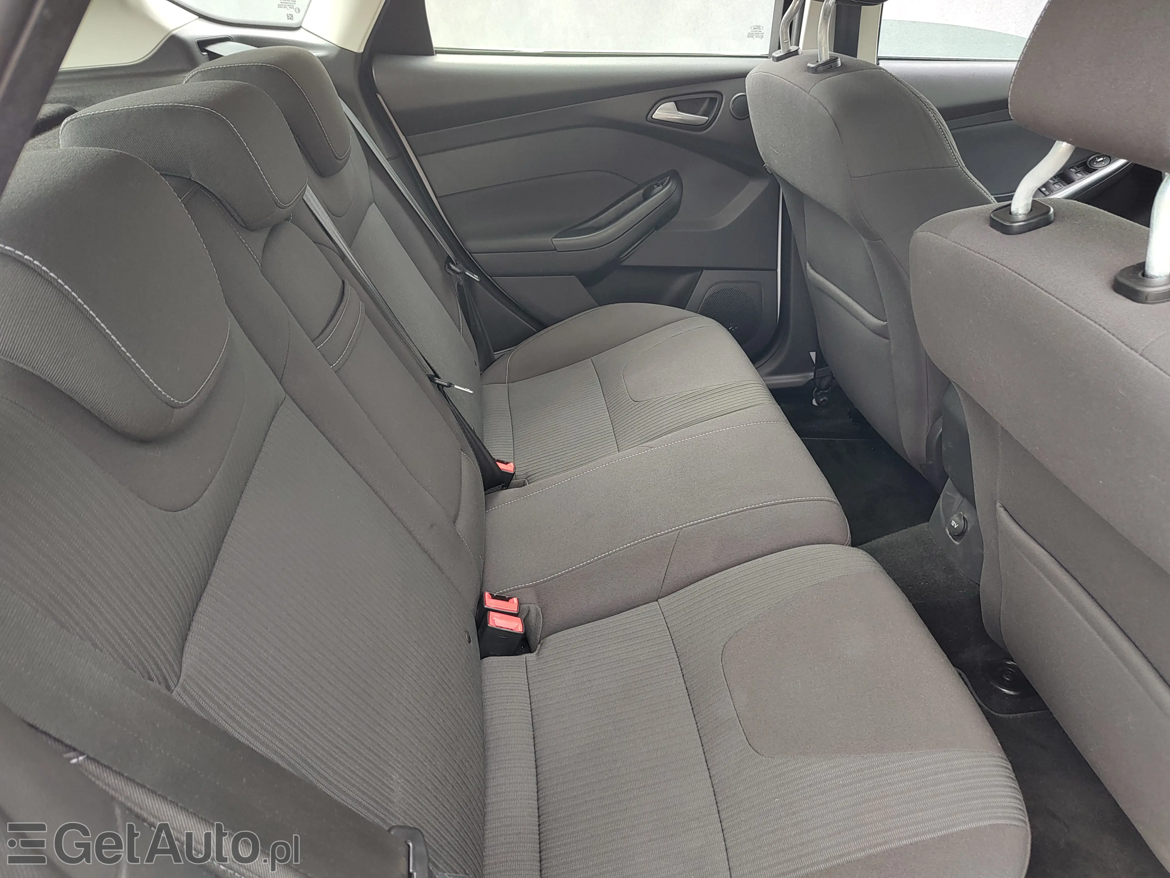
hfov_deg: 73.9
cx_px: 585
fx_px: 777
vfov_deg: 58.9
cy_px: 439
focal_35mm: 23
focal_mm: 5.56
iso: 181
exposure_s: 1/100
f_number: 1.8
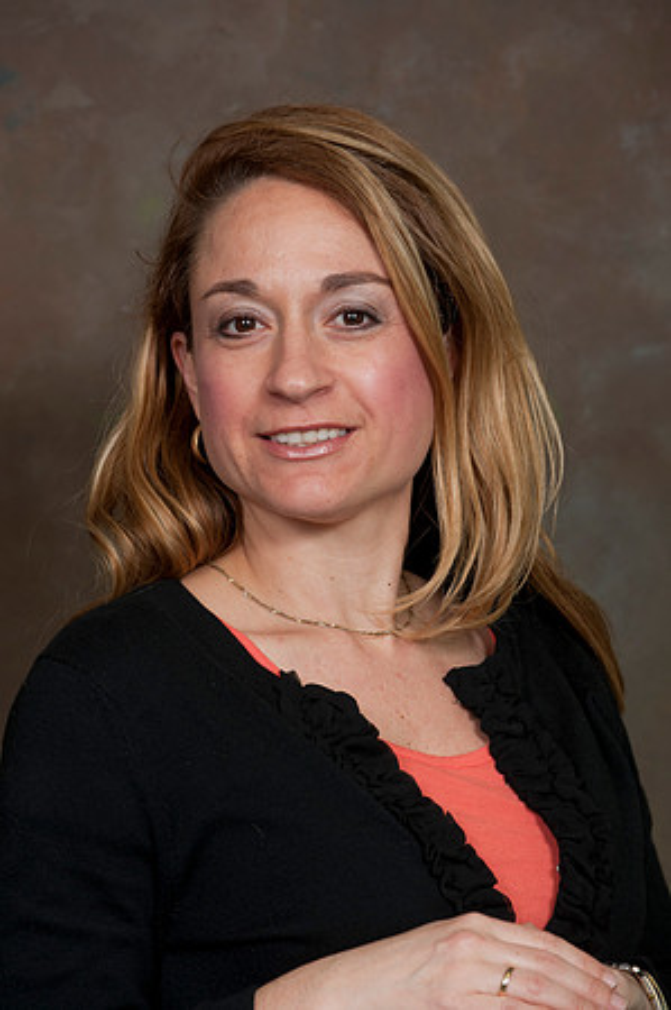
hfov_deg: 8.6
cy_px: 505
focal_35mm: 160
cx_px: 336
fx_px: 4483
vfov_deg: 12.9
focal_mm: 160
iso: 320
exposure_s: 1/125
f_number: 6.3
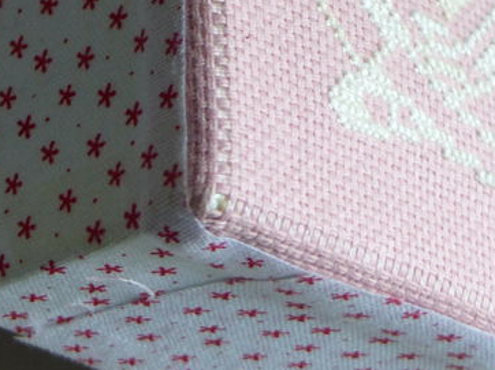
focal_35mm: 246
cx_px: 11
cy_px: -124
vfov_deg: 6.0
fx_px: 3515
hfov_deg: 8.0
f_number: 2.8
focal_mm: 16
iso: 250
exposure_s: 1/60
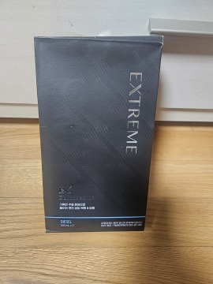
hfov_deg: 58.9
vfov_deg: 73.9
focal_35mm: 23
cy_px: 142
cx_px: 106
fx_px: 189
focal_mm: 5.4
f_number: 1.8
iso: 640
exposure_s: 1/60
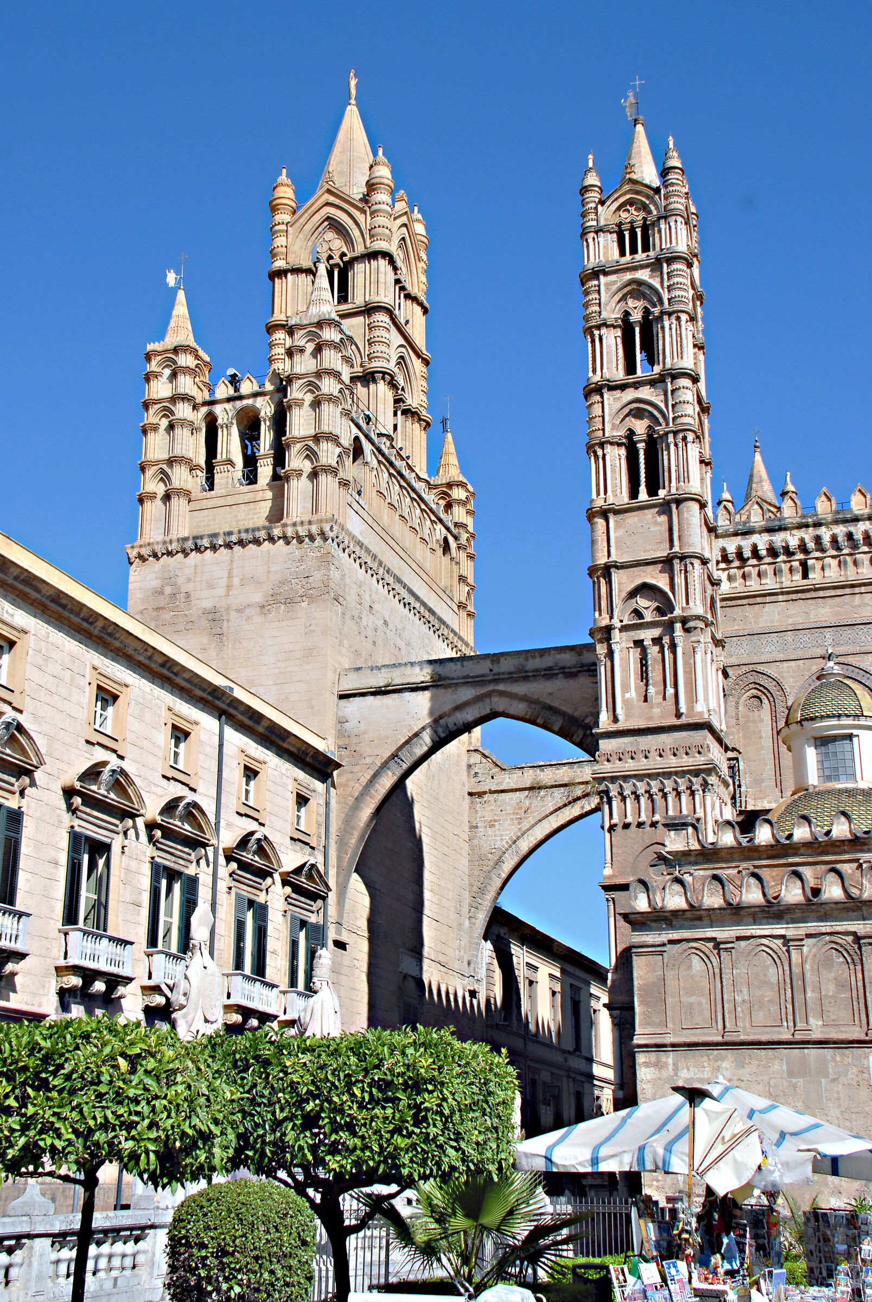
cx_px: 436
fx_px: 1630
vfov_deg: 43.6
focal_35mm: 45
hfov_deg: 30.0
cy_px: 651
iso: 100
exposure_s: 1/250
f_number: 8
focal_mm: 30
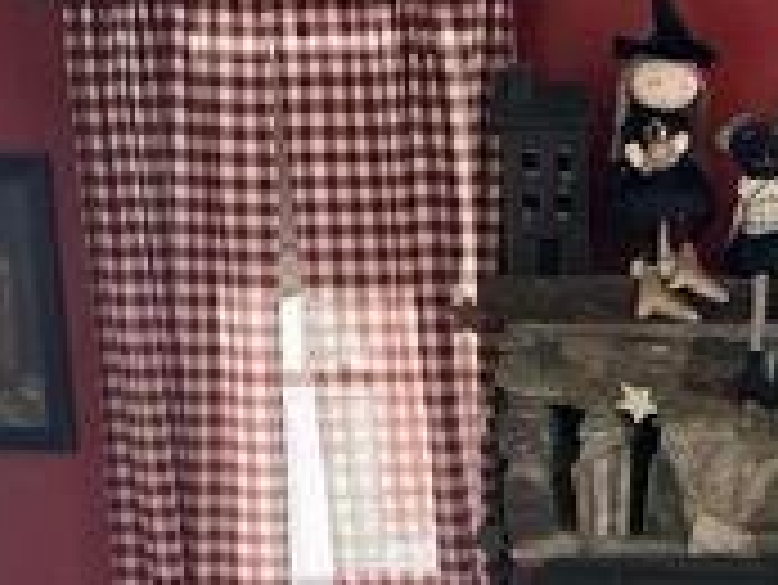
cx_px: 765
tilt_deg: -19.4
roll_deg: +0.7
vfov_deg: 14.4
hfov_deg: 19.9
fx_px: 2159
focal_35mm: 96
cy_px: 891
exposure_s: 1/60
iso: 400
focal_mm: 4.25
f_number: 1.8
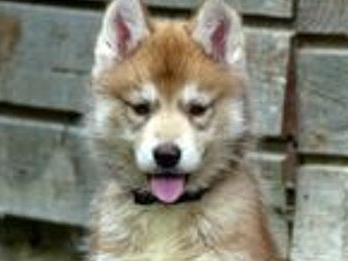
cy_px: 164
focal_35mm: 1073
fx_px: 10787
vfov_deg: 1.4
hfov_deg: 1.8
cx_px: 195
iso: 100
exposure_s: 1/161
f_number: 2.8
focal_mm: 108
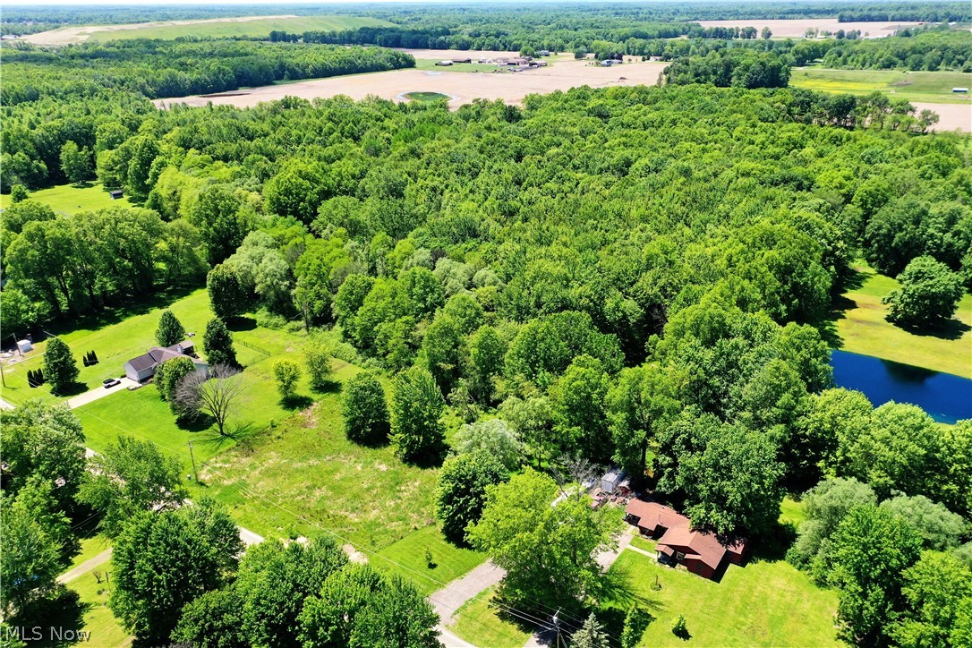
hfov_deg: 65.5
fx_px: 756
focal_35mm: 28
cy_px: 324
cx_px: 486
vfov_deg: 46.4
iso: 100
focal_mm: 10.26
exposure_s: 1/320
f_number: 5
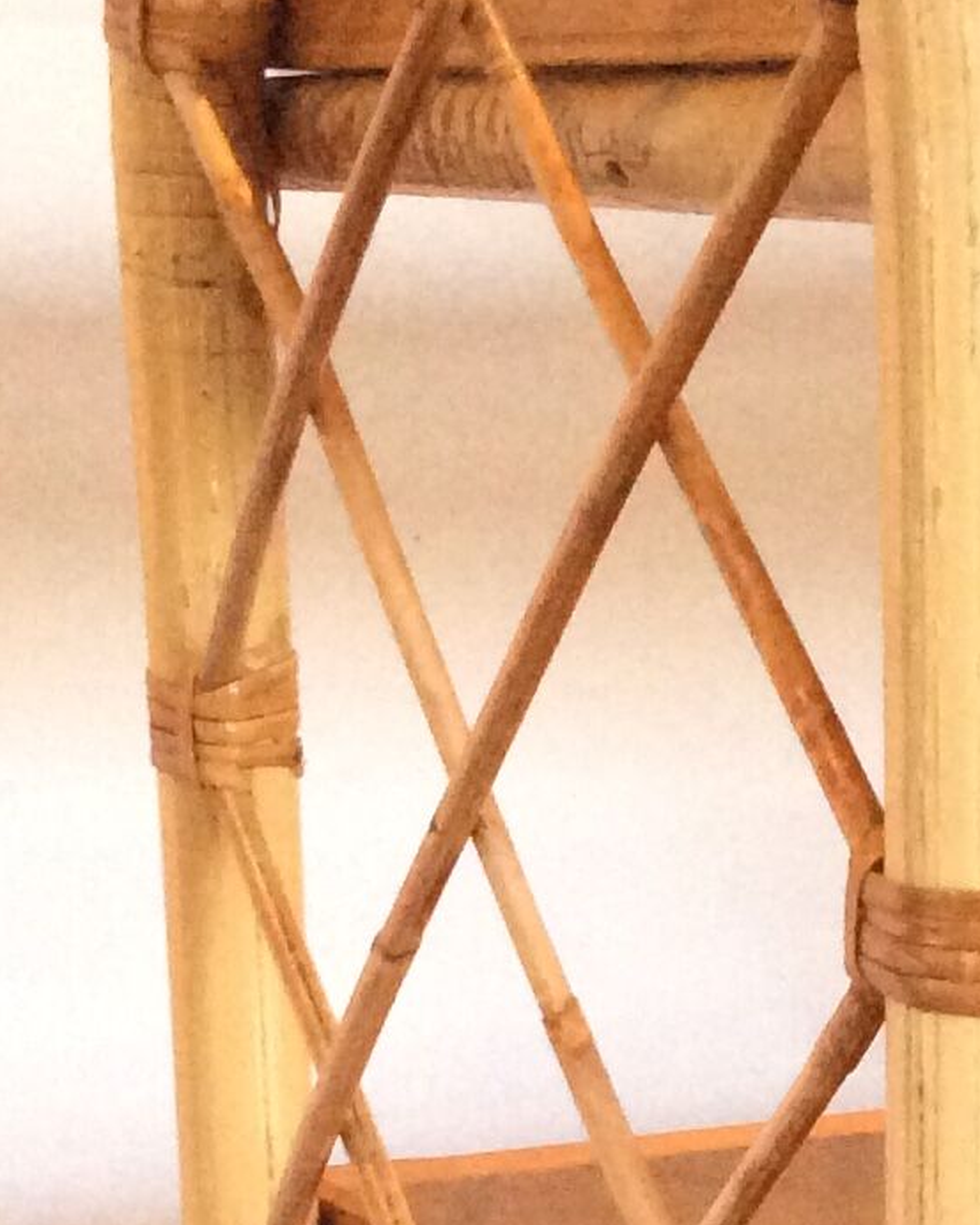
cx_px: 1030
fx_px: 4241
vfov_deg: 16.1
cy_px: 1234
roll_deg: -0.9
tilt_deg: -14.4
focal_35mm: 117
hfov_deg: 13.0
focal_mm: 3.3
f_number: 2.4
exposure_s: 1/25
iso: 250
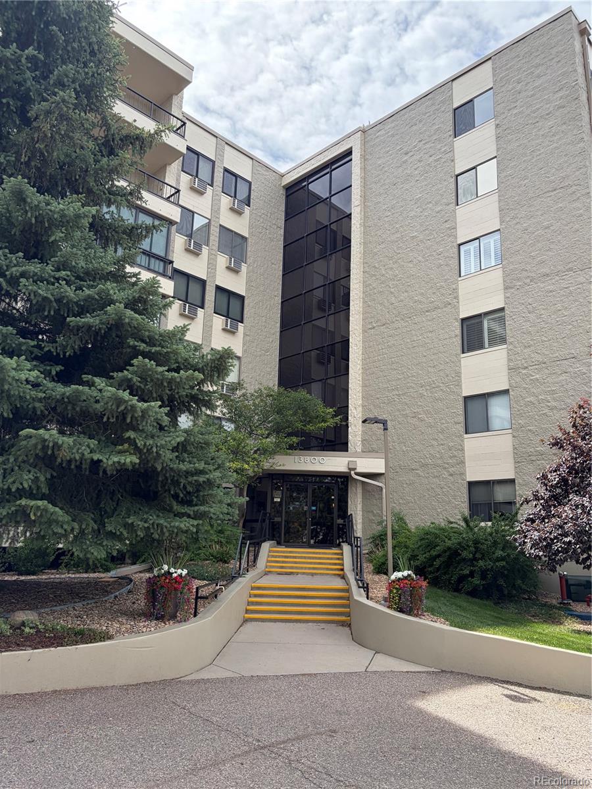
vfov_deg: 67.3
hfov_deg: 53.1
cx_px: 296
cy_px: 394
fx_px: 593
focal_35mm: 26
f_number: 1.6
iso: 64
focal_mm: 5.96
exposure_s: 1/1901
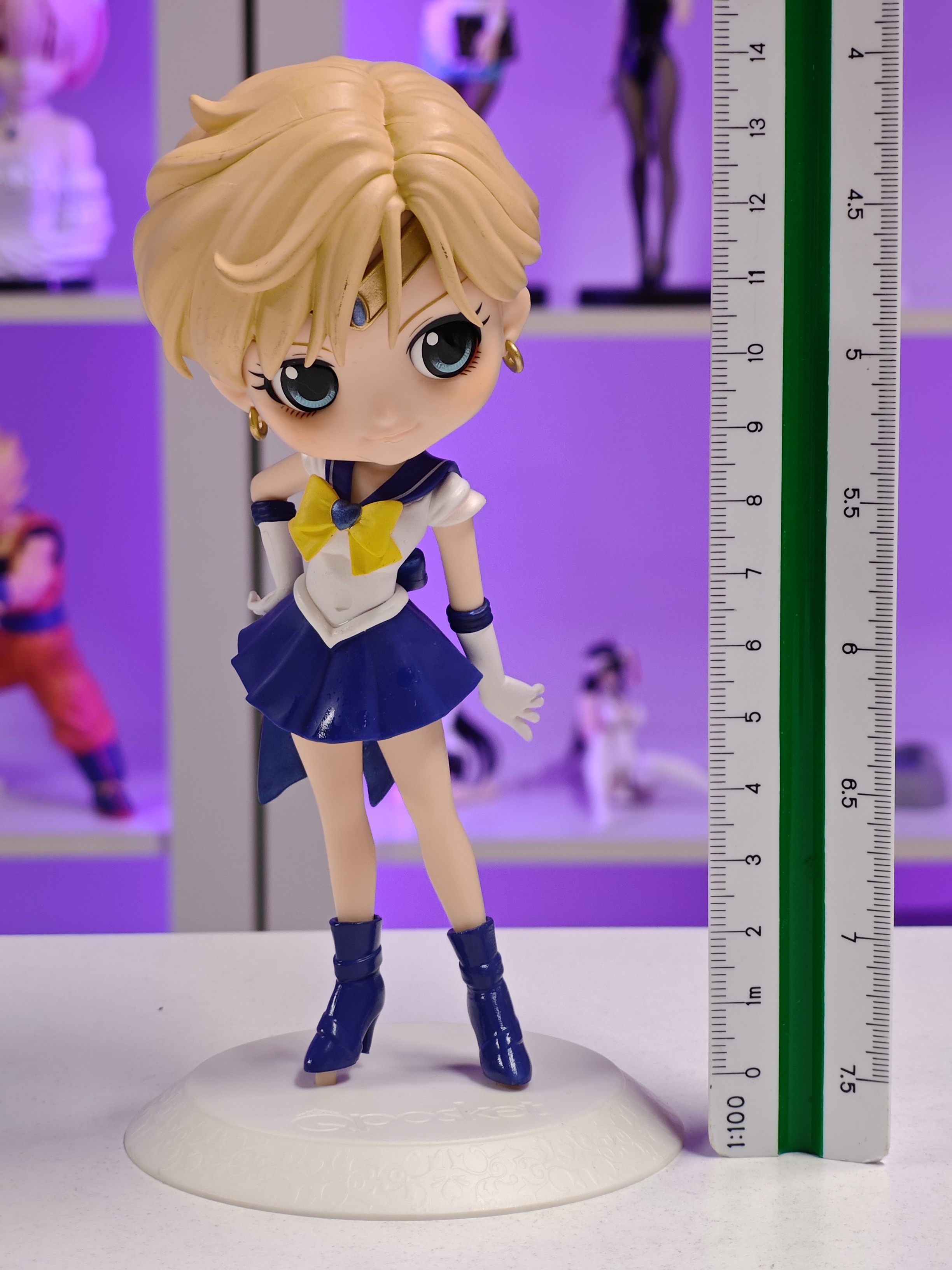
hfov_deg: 18.4
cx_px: 476
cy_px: 635
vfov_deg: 24.4
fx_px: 2934
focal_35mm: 80
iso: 400
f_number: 2.4
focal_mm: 7.48
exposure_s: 1/20.7
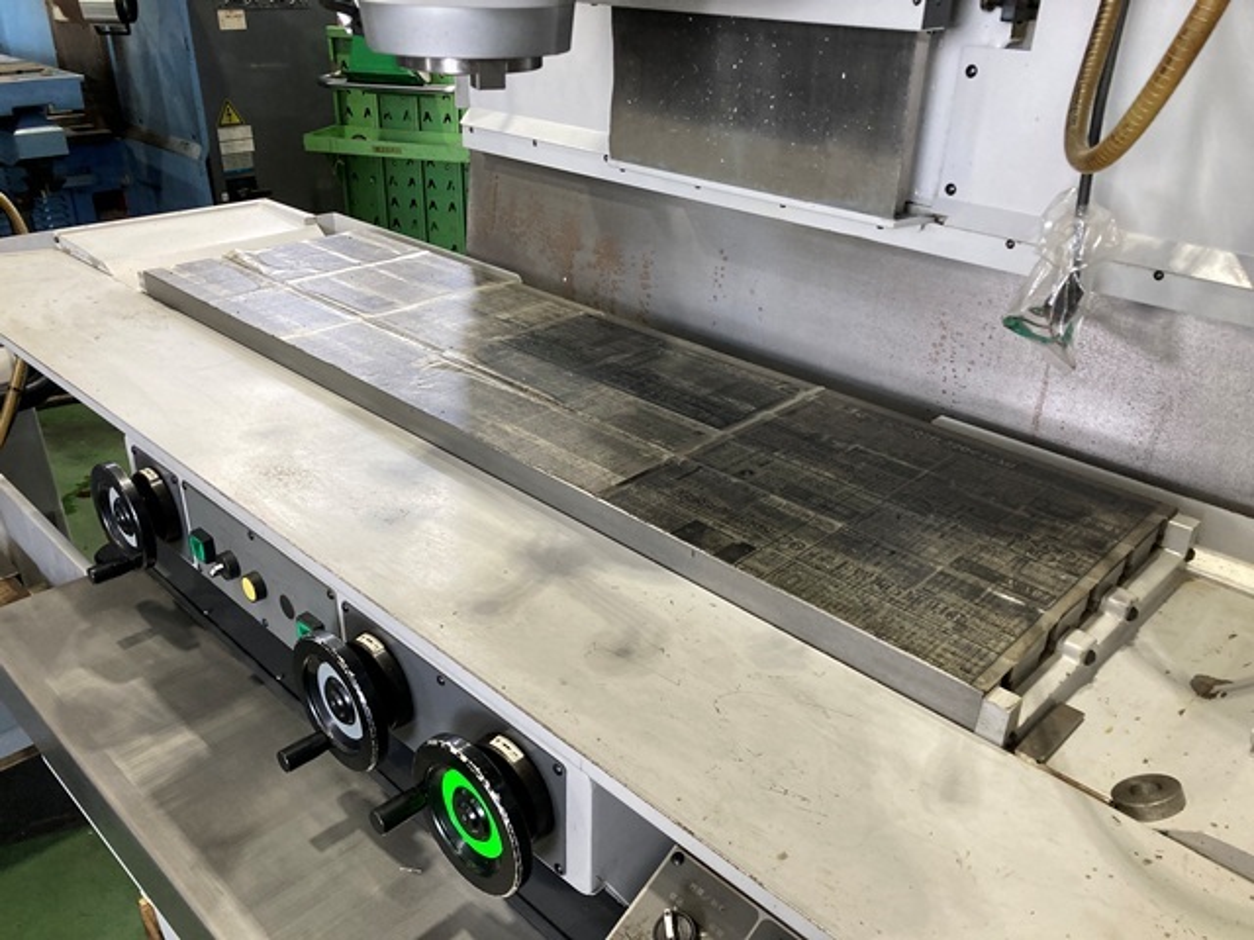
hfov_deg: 63.4
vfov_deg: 49.7
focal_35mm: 28
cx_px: 627
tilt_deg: -28.0
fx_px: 1014
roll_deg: -2.8
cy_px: 470
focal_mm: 3.99
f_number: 1.8
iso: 100
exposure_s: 1/60
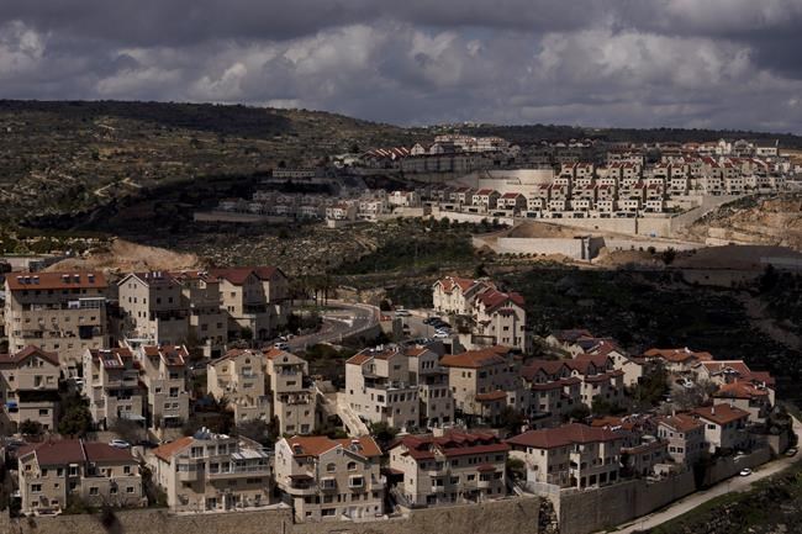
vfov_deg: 18.7
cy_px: 267
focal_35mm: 73
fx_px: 1626
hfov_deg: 27.7
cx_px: 401
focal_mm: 73
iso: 400
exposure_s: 1/2500
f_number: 14
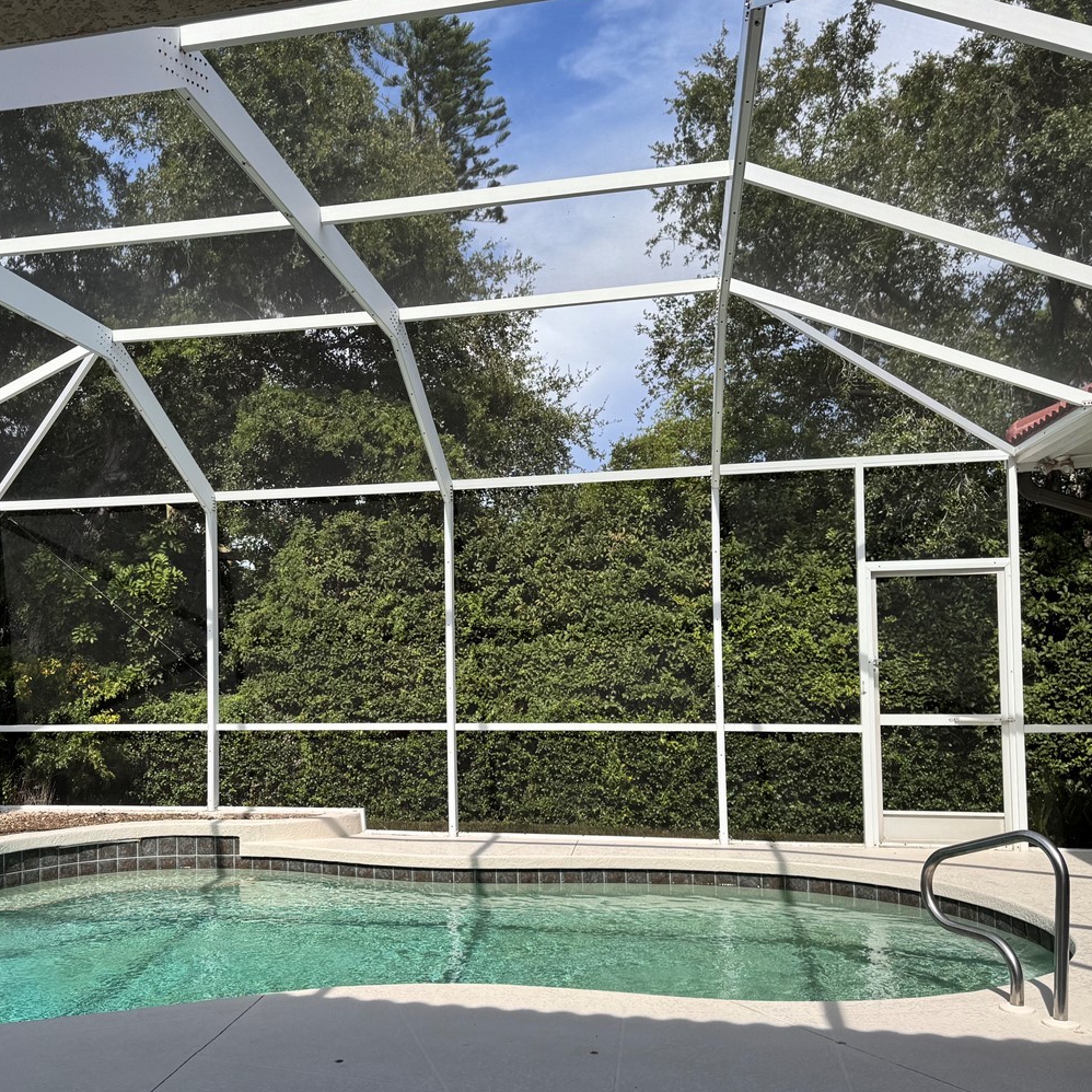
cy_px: 615
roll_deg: +1.1
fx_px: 1213
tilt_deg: +1.9
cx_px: 372
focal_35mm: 34
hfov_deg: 47.7
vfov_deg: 48.3
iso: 80
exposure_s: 1/2415
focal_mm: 6.76
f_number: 1.78
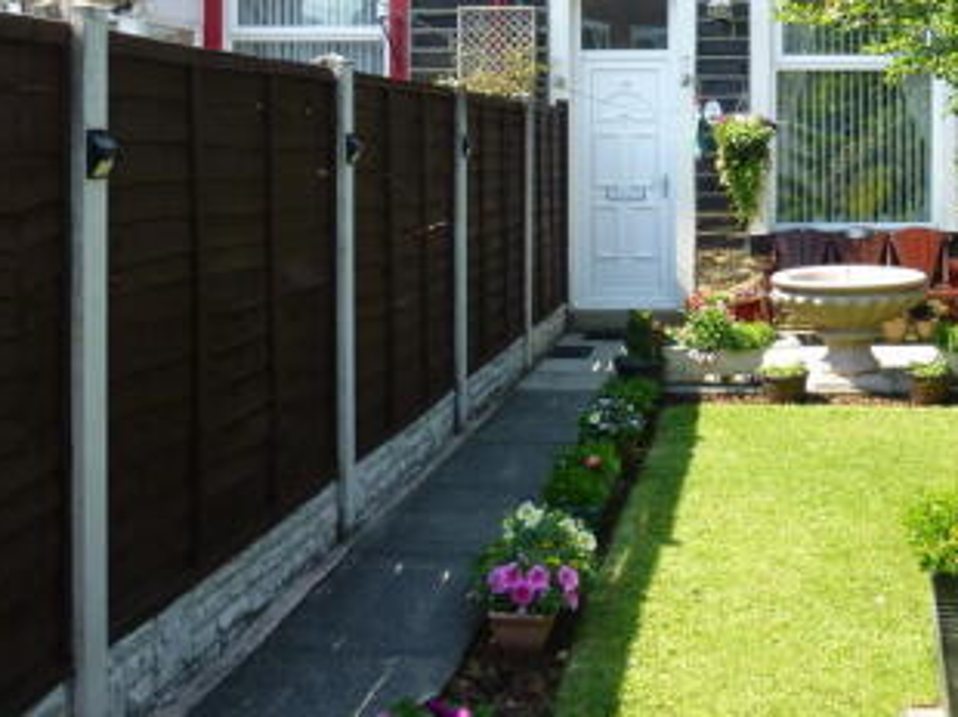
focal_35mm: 47
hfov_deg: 38.7
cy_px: 131
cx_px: 786
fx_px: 1300
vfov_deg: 30.0
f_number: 3.1
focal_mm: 4.5
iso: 100
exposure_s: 1/320
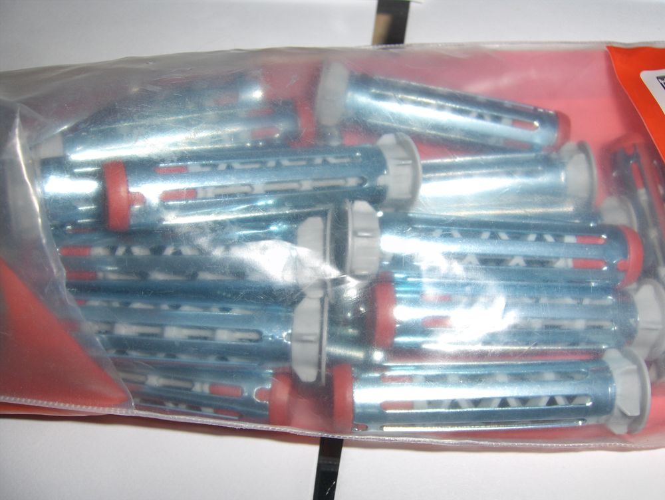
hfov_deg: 52.6
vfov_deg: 40.8
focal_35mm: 35
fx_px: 673
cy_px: 250
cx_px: 332
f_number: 5.5
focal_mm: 7.5
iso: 100
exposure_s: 1/60
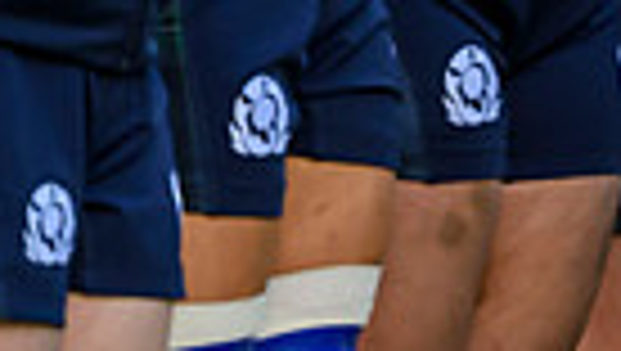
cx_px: 1382
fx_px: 78471
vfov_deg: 0.3
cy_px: 34
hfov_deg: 0.5
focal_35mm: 4760
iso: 640
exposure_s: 1/1000
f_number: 4
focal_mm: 560
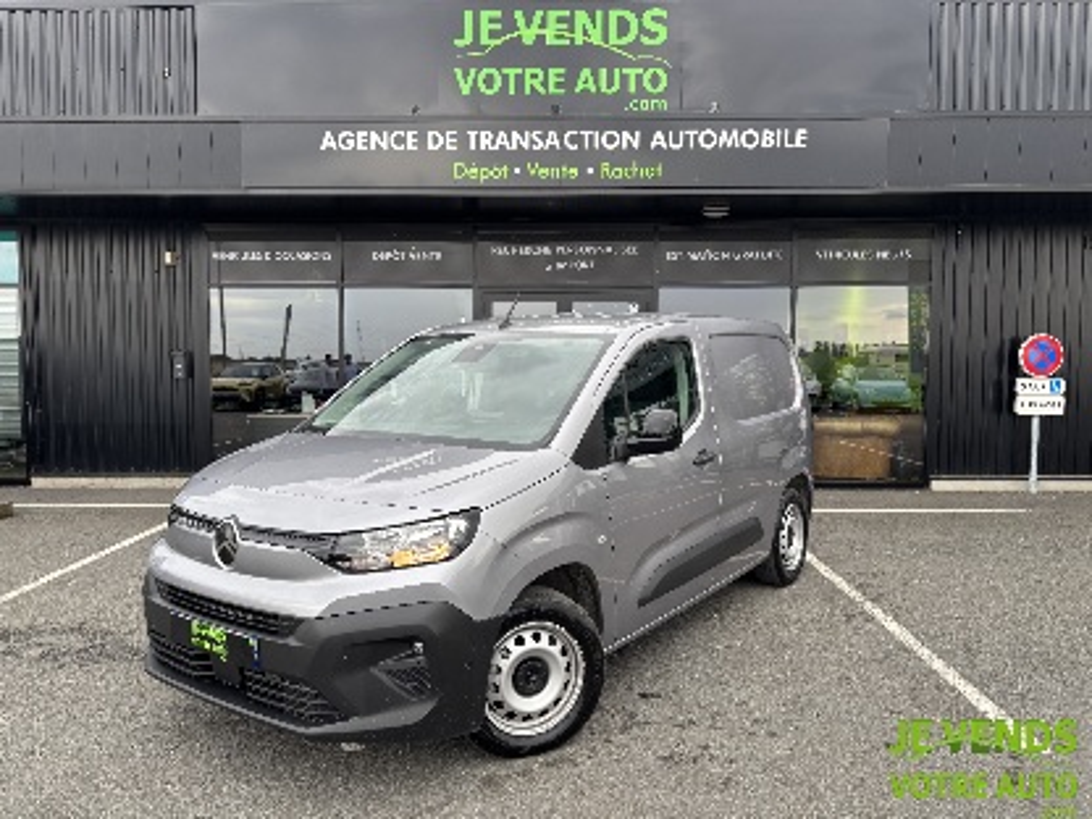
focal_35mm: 26
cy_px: 410
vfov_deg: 53.1
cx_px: 546
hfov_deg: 67.3
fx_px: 820
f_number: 1.6
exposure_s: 1/187
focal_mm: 5.96
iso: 40
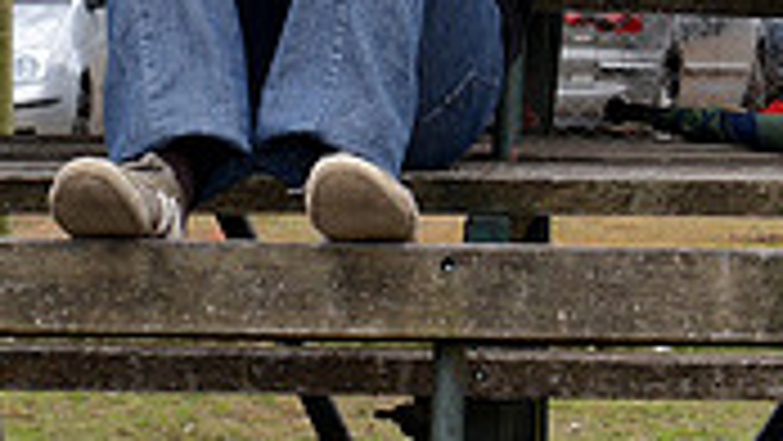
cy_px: -407
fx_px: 3988
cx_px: 680
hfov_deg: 11.2
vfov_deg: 6.2
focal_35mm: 192
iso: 320
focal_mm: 55
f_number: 5.6
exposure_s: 1/100
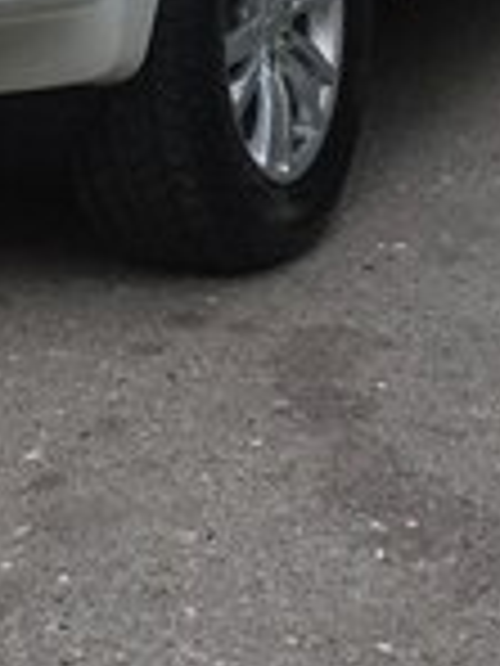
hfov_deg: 14.9
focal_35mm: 97
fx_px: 1868
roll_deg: +3.0
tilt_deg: -2.9
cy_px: -158
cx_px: -41
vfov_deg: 19.0
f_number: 2.2
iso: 160
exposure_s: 1/33
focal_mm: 4.15
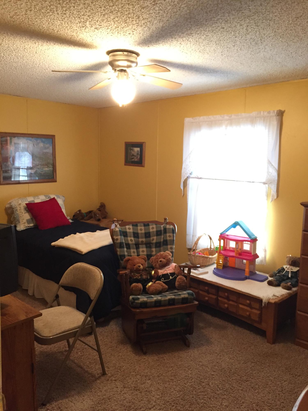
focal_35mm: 29
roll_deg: -1.6
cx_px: 154
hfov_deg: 48.2
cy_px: 206
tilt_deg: -8.1
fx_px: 344
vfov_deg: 61.7
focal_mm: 4.15
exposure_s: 1/15
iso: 250
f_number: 2.2
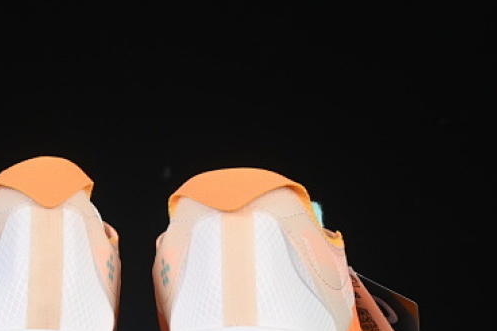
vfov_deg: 8.4
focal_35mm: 163
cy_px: 238
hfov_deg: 12.6
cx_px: 144
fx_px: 2249
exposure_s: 1/80
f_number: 8
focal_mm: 50
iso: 160
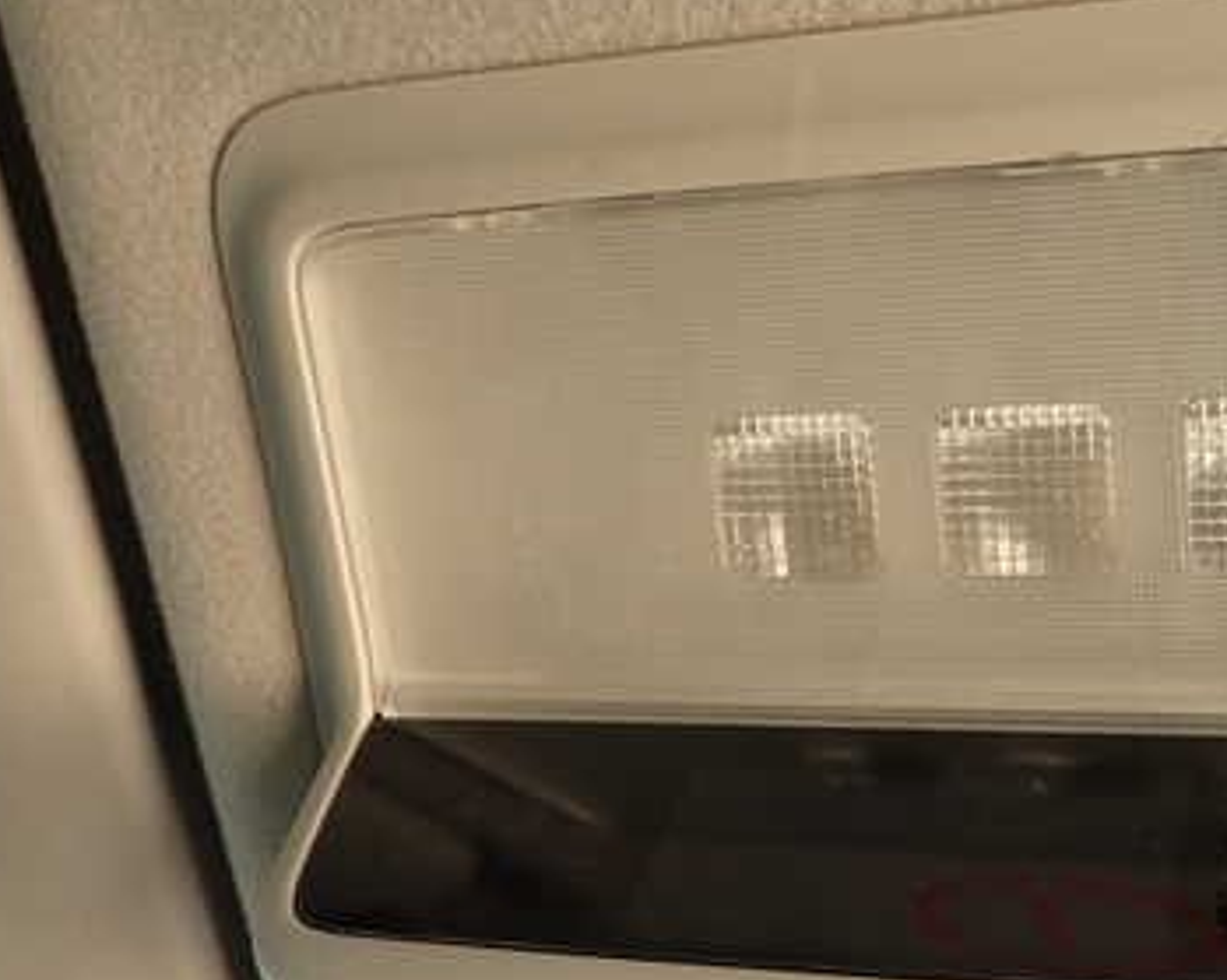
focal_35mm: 42
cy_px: 632
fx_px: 1525
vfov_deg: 35.4
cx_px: 949
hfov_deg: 42.2
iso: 200
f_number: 2
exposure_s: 1/60
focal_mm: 4.5
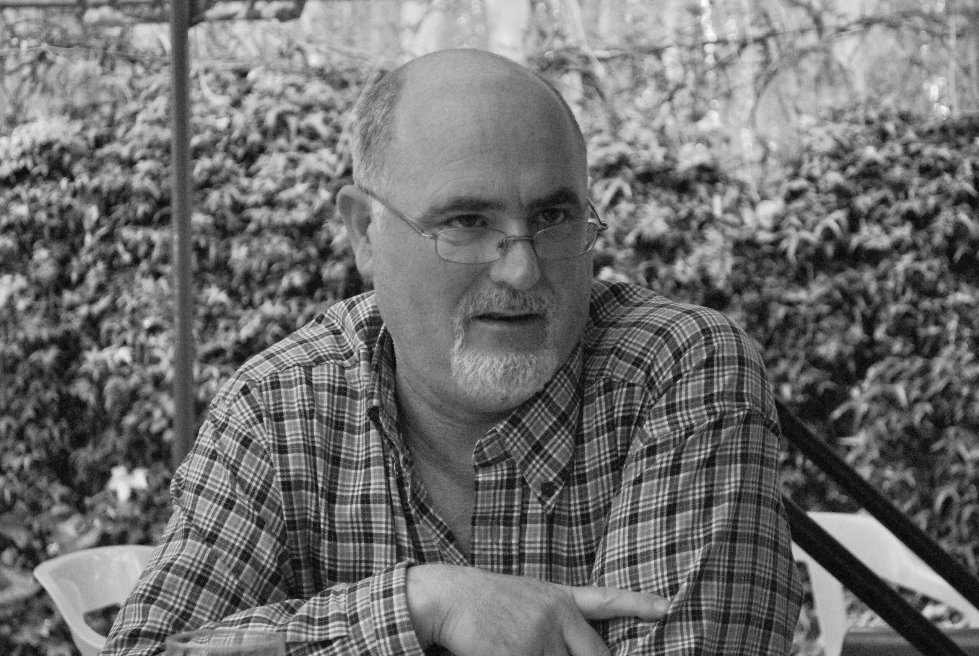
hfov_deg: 24.6
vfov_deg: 16.6
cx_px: 490
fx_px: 2246
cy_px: 328
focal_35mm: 82
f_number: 5.6
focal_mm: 55
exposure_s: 1/400
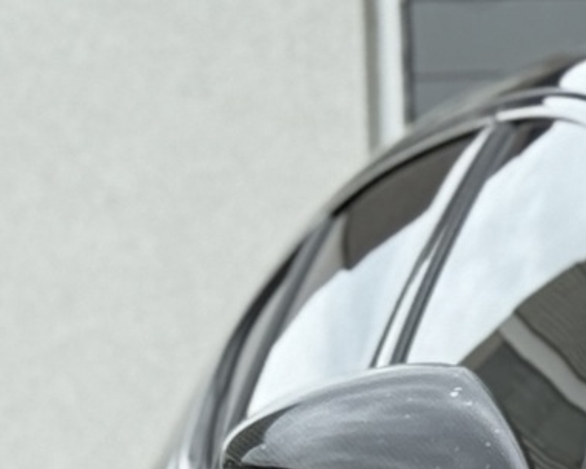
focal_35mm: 355
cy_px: 975
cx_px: 1655
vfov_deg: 4.3
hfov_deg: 5.2
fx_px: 6157
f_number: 1.78
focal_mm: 6.76
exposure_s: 1/1608
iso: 80
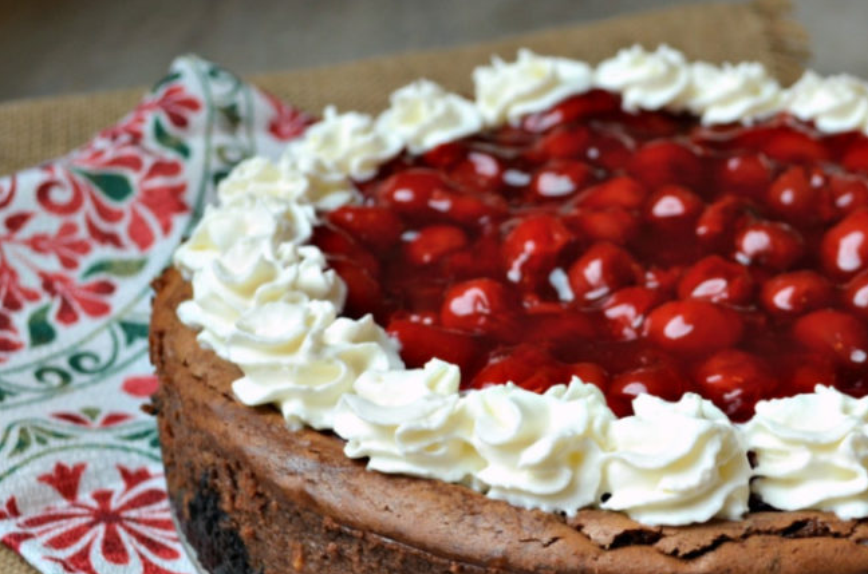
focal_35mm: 69
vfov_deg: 19.6
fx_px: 1655
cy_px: 431
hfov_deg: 28.8
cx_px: 674
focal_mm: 29
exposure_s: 1/125
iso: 400
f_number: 5.6
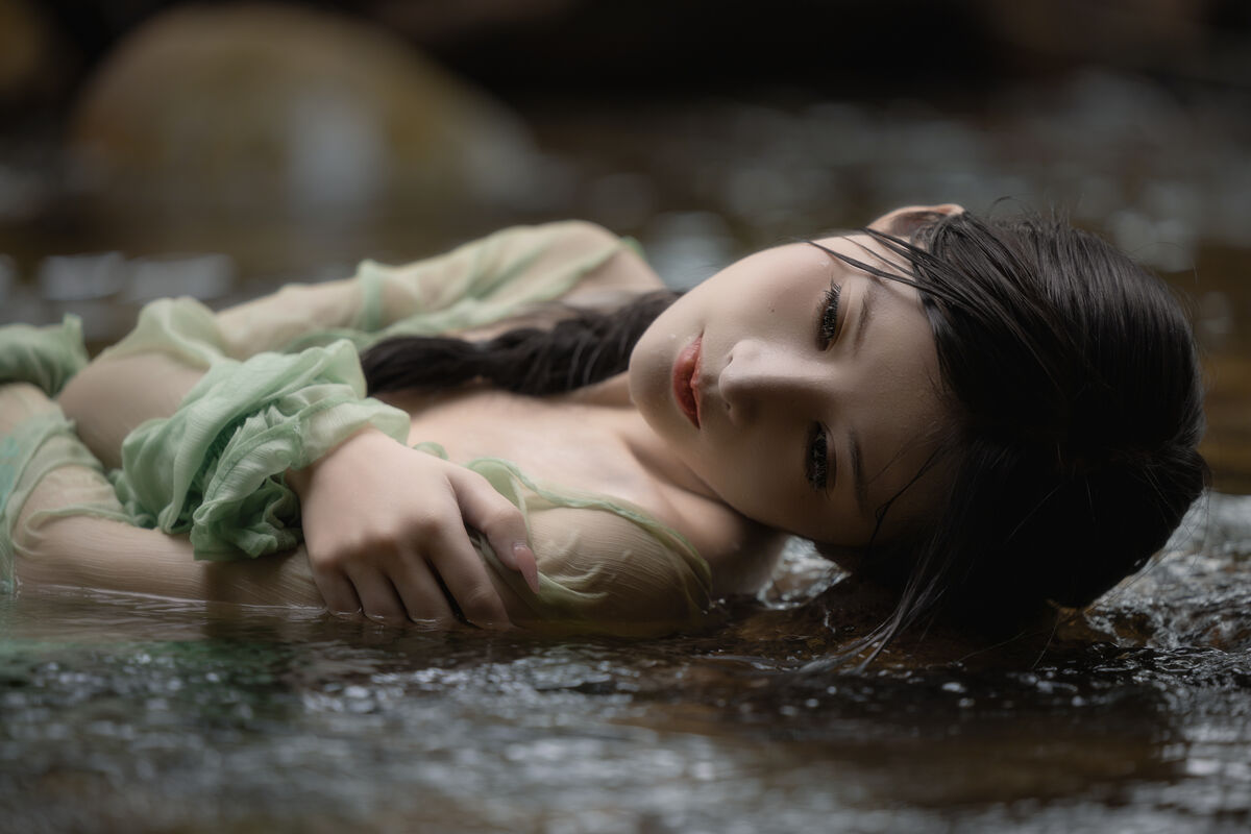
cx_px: 626
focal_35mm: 167
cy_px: 417
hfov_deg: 12.3
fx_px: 5803
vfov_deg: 8.2
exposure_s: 1/160
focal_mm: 168
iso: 100
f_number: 2.8
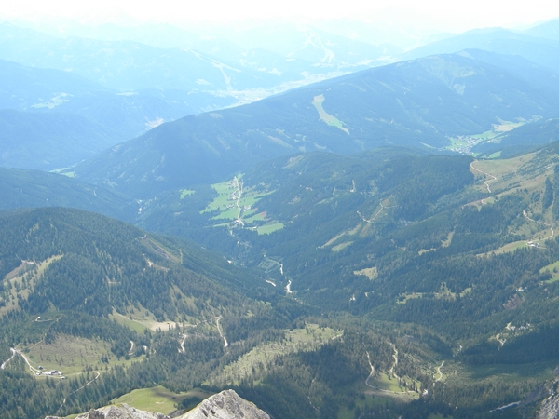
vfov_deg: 30.9
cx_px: 280
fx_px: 759
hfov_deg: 40.4
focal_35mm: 47
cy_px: 210
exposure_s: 1/381
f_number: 3.9
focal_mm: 8.6
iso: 80
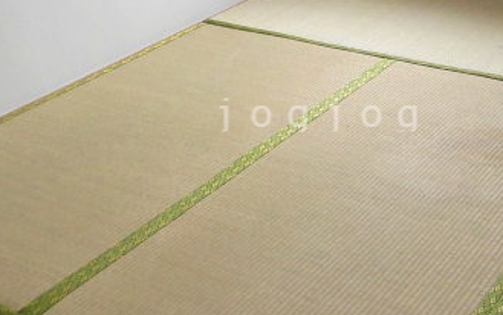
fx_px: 905
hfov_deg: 30.9
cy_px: 113
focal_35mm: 66
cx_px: 321
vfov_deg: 19.7
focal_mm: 5.81
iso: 160
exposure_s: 1/60
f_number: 3.5
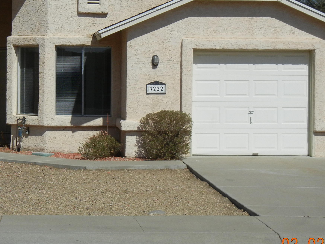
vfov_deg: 14.5
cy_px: 78
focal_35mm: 102
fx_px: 958
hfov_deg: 19.2
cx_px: 121
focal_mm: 10.6
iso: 160
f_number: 8
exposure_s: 1/851
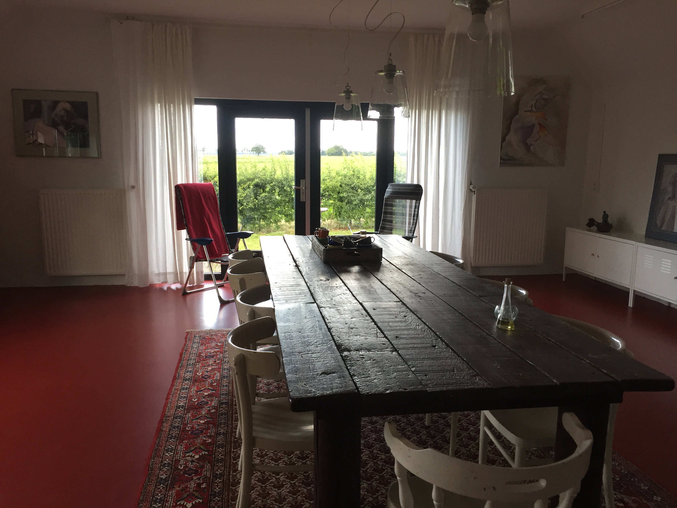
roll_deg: -1.0
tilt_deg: -9.7
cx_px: 338
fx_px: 567
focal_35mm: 29
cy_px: 254
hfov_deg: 61.7
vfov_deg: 48.2
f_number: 2.2
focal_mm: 4.15
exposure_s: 1/33
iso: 40
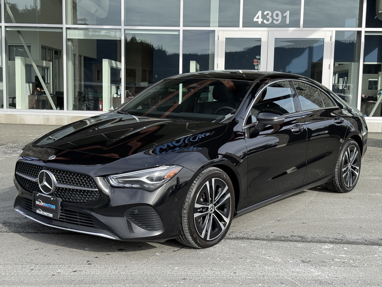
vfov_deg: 30.3
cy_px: 144
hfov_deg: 39.7
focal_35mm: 48
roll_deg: -0.7
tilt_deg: -5.1
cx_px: 191
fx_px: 530
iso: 64
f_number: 1.78
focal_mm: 6.76
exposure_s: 1/1513
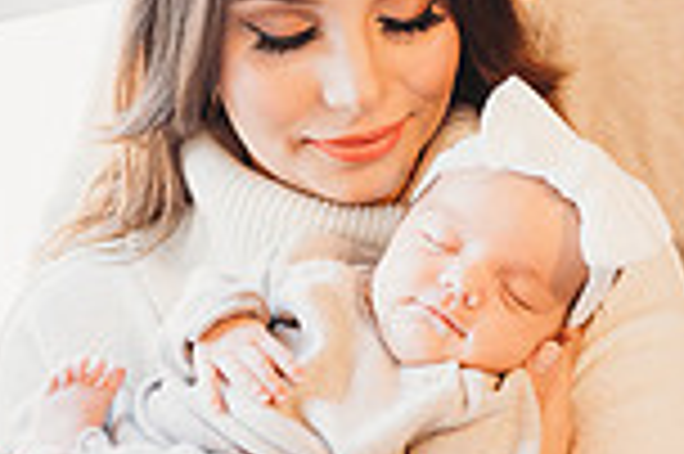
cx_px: 500
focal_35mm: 71
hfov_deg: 28.1
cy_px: 13
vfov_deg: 18.7
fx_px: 1348
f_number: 2
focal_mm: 24
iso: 320
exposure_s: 1/200
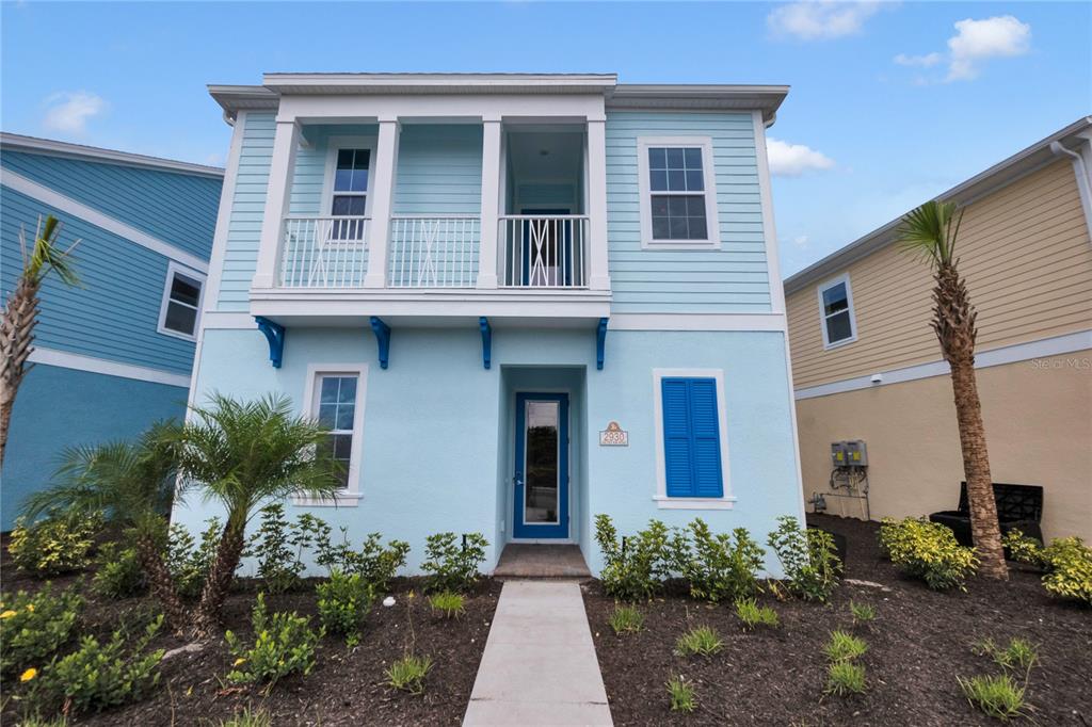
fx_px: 455
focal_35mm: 15
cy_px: 364
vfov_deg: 77.3
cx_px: 546
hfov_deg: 100.4
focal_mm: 10
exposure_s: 1/1000
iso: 320
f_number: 11
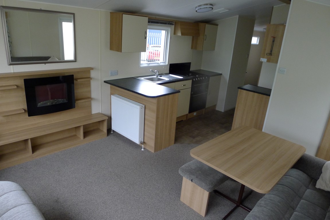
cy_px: 110
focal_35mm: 24
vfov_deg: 53.2
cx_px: 165
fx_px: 220
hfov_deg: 73.7
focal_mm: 5.1
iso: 250
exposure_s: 1/60
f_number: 2
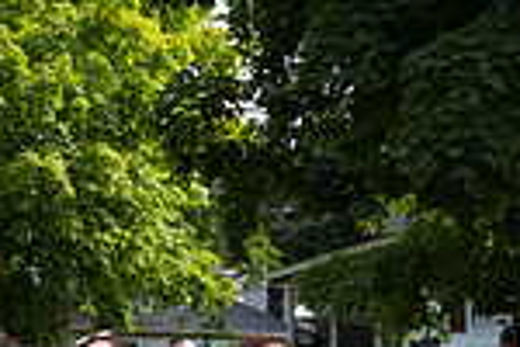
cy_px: 644
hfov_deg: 21.9
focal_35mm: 93
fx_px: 1343
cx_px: 305
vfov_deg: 13.1
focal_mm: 24
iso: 400
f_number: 6.3
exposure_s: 1/500
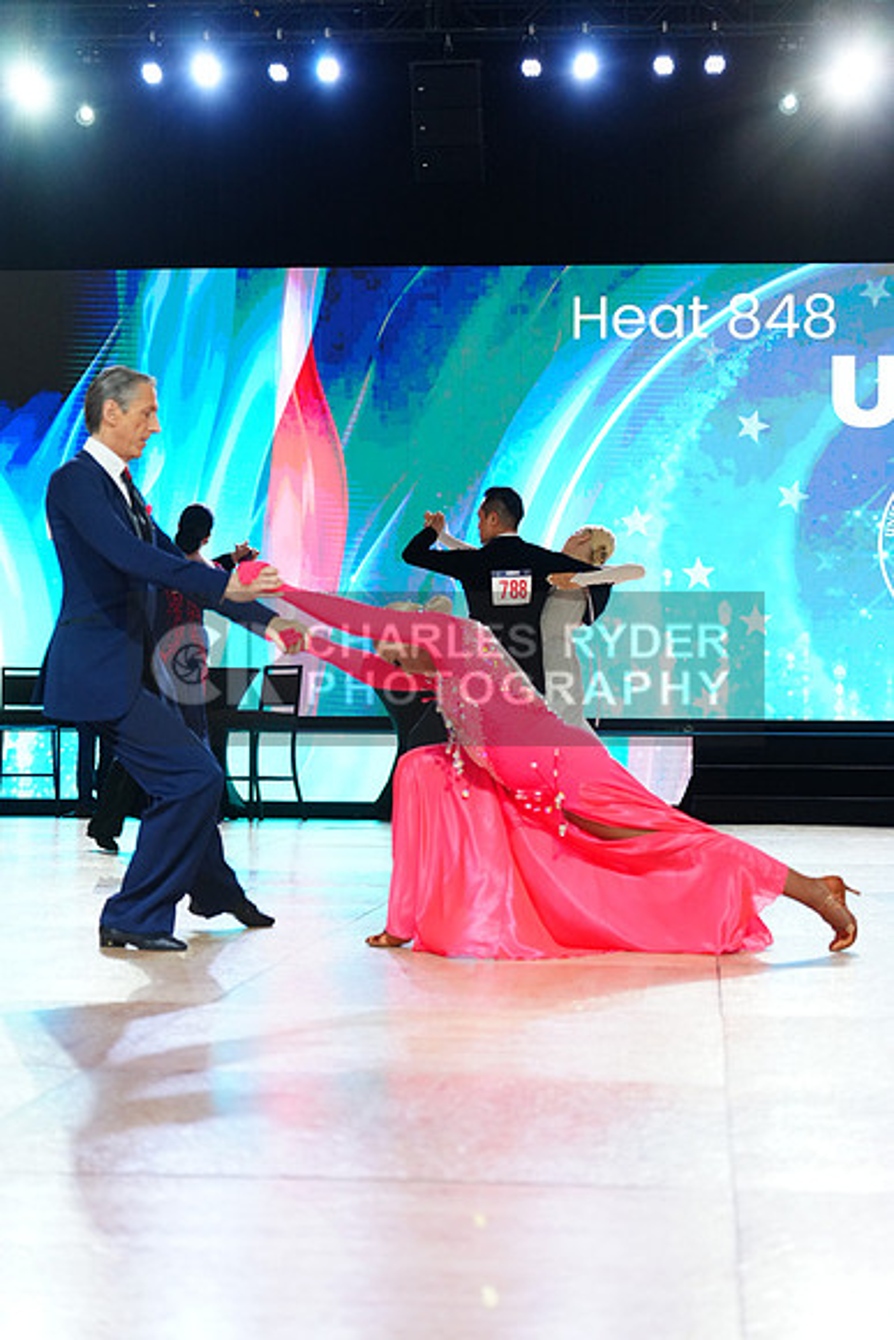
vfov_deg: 28.8
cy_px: 670
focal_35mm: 70
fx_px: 2606
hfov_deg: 19.5
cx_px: 447
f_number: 4
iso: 2500
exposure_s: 1/320
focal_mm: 70
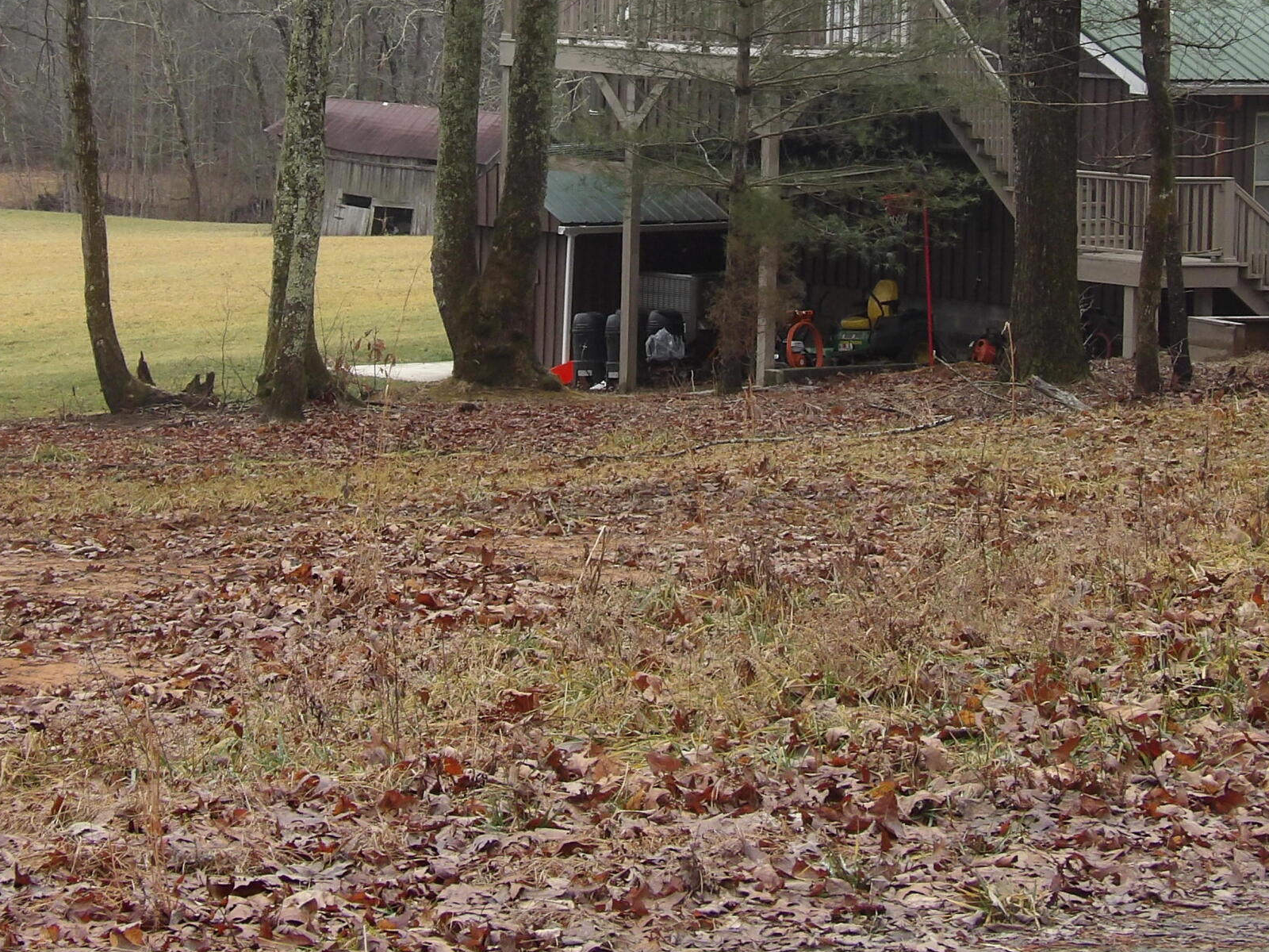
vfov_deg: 10.9
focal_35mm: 135
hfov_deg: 14.6
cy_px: 88
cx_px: 662
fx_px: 4949
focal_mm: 13
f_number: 4.1
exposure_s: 1/100
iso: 147
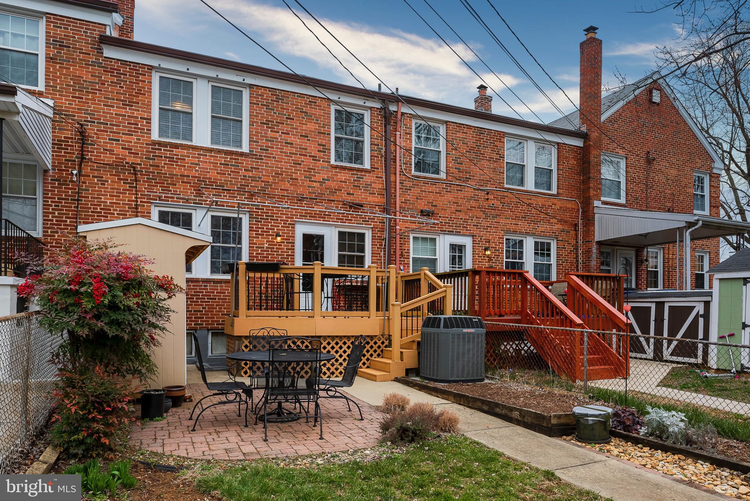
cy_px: 250
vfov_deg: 53.2
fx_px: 500
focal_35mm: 24
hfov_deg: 73.7
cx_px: 375
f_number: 16
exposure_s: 1/160
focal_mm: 24
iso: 320
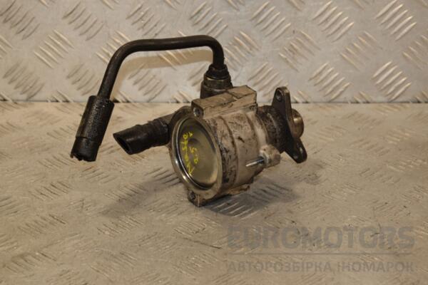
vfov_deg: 13.0
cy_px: 142
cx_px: 214
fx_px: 1248
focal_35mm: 105
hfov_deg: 19.5
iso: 800
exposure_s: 1/160
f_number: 8
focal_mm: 70
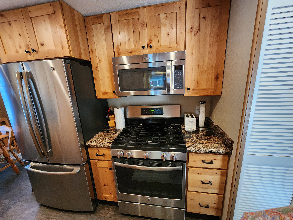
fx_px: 110
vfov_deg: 89.9
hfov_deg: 106.2
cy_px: 110
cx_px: 146
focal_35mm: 13
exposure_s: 1/60
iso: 320
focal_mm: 2.2
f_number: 2.2
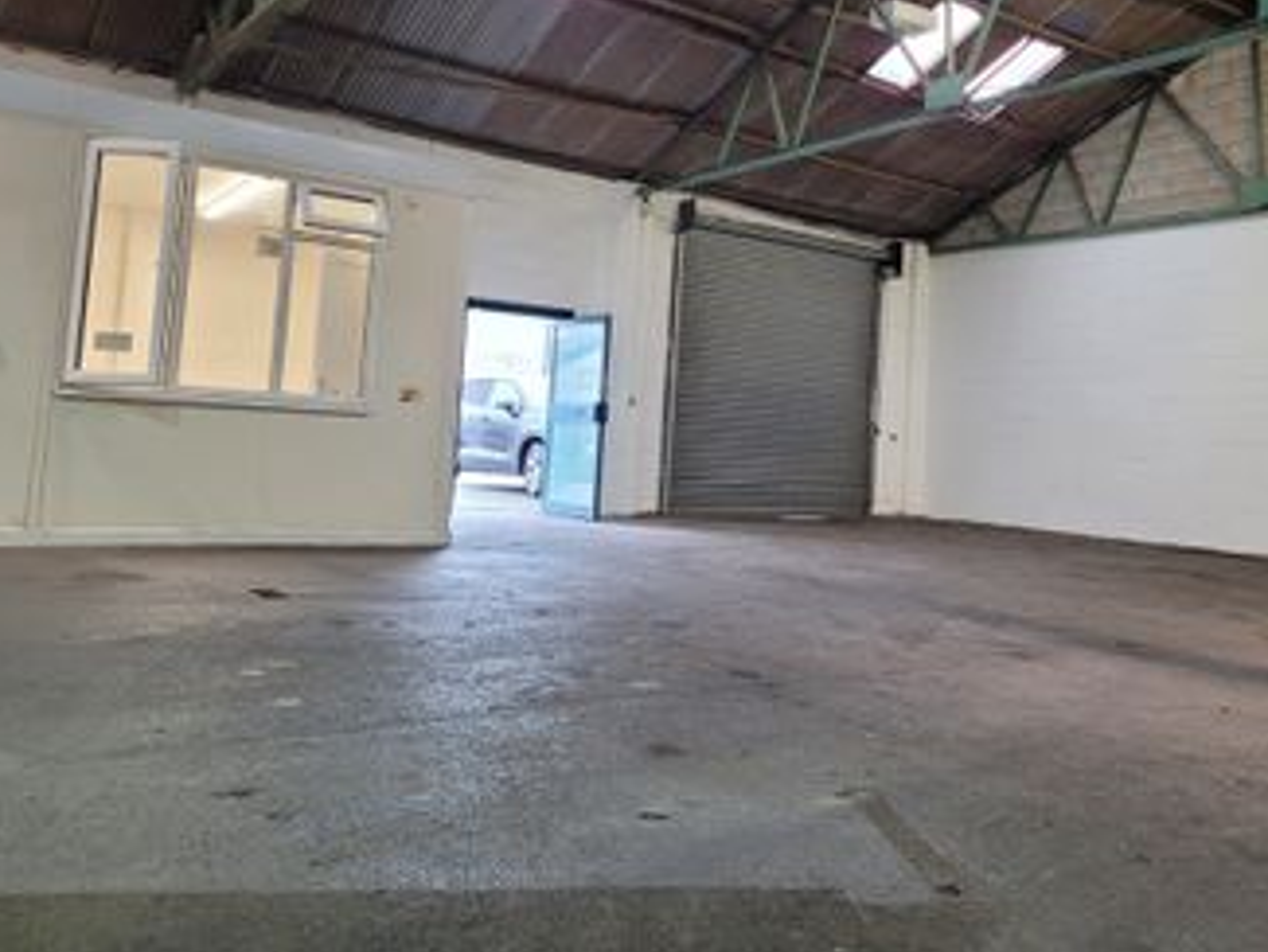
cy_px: 382
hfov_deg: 56.5
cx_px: 741
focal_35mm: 32
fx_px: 1173
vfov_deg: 44.0
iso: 160
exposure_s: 1/100
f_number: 1.8
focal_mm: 5.4
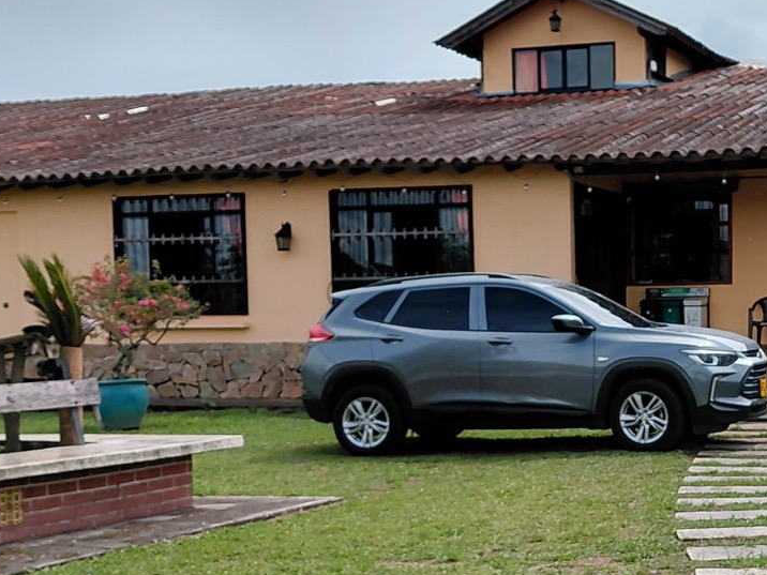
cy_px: 382
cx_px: 618
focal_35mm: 67
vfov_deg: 21.8
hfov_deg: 28.3
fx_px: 1485
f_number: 1.8
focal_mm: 4.69
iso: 50
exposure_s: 1/3407
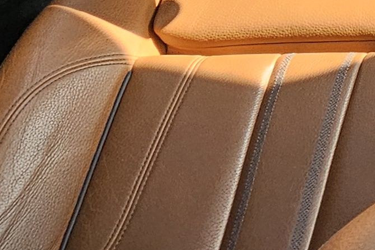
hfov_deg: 18.3
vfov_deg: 13.7
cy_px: -284
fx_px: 843
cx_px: 718
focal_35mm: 81
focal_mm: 2.2
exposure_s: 1/61
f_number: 2.2
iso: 100
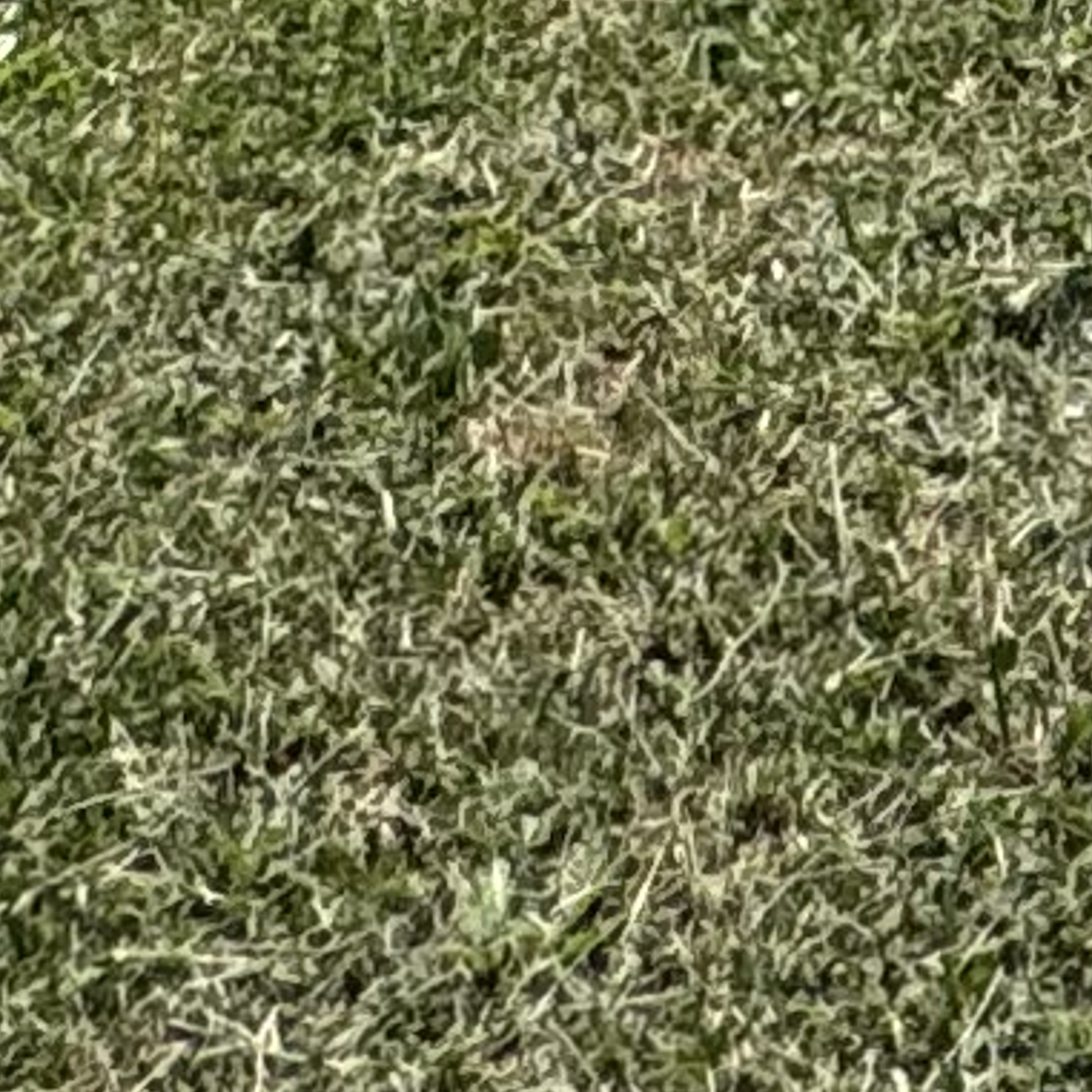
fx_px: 4675
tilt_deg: +0.3
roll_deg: +0.9
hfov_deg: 11.7
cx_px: 2316
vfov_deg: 8.8
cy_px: -2806
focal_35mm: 131
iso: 50
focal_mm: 2.22
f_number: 2.2
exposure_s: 1/3390
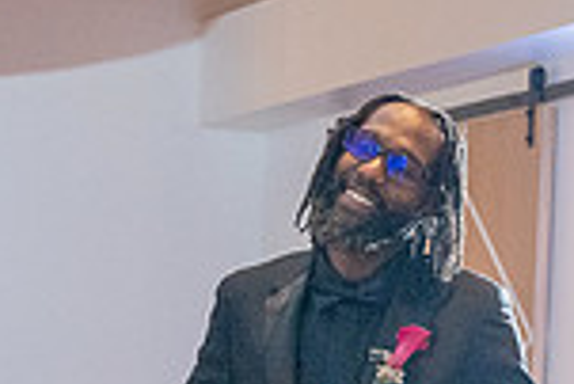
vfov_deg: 9.3
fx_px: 2266
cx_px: 293
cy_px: 663
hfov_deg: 14.4
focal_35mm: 142
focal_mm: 37
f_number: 4
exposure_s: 1/200
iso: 3200
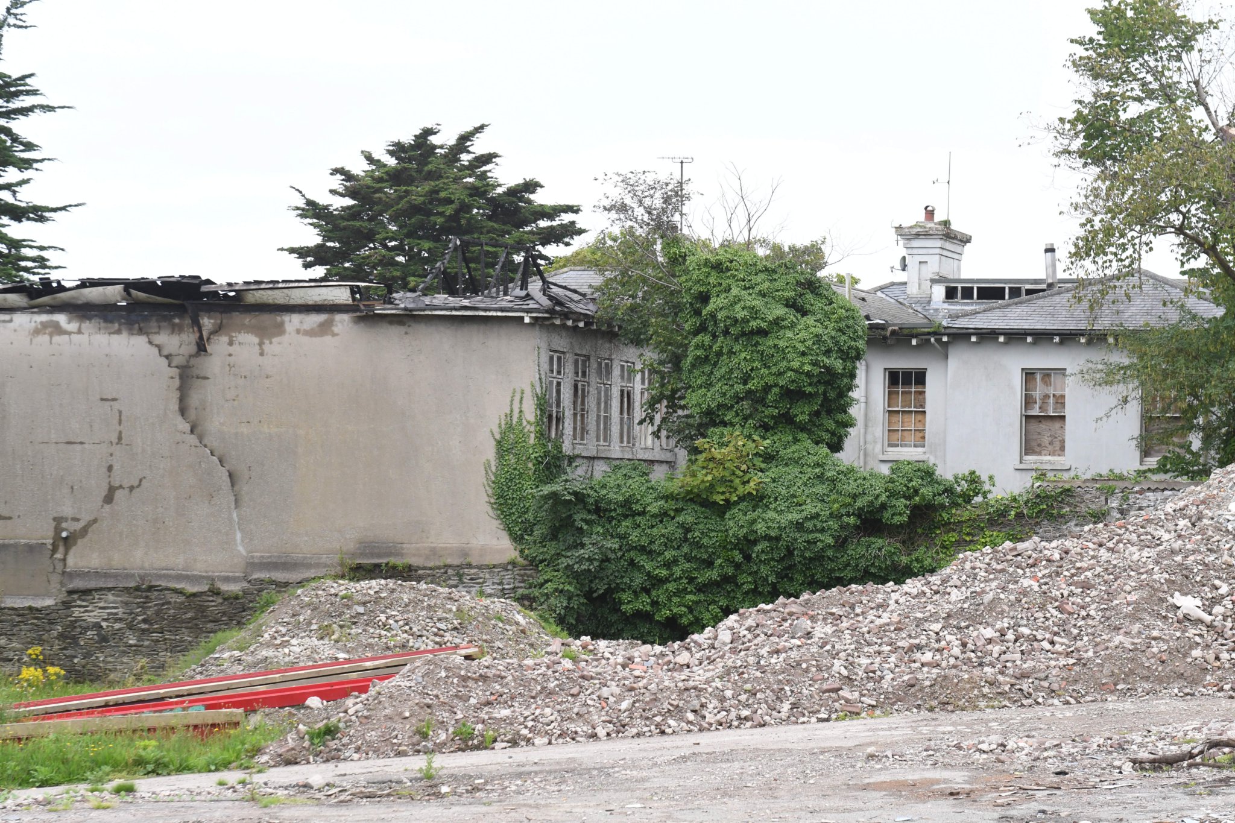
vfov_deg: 13.0
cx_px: 618
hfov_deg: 19.5
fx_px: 3602
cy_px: 412
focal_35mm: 105
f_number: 6.3
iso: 1000
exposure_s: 1/500
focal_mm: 70
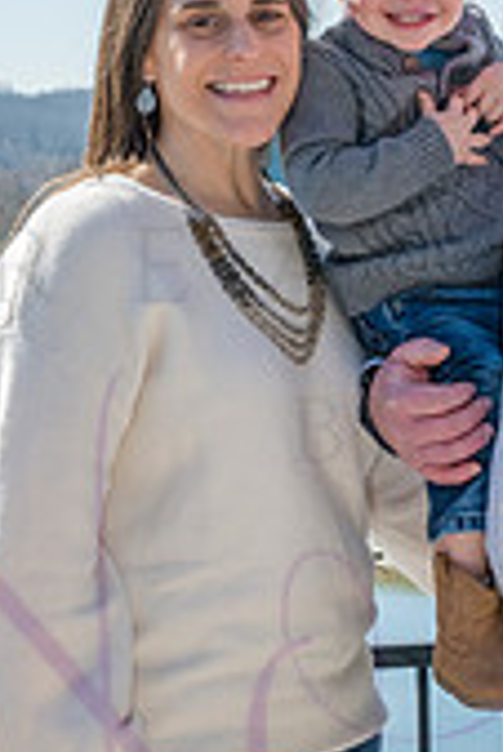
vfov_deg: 14.2
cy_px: 423
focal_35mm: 144
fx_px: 3012
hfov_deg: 9.5
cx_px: 427
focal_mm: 54
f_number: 11
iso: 400
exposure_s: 1/320
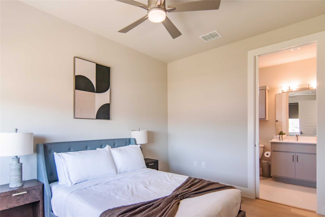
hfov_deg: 90.0
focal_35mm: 18
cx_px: 162
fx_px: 162
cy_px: 108
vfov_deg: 67.4
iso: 800
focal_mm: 12
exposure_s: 1/200
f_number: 4
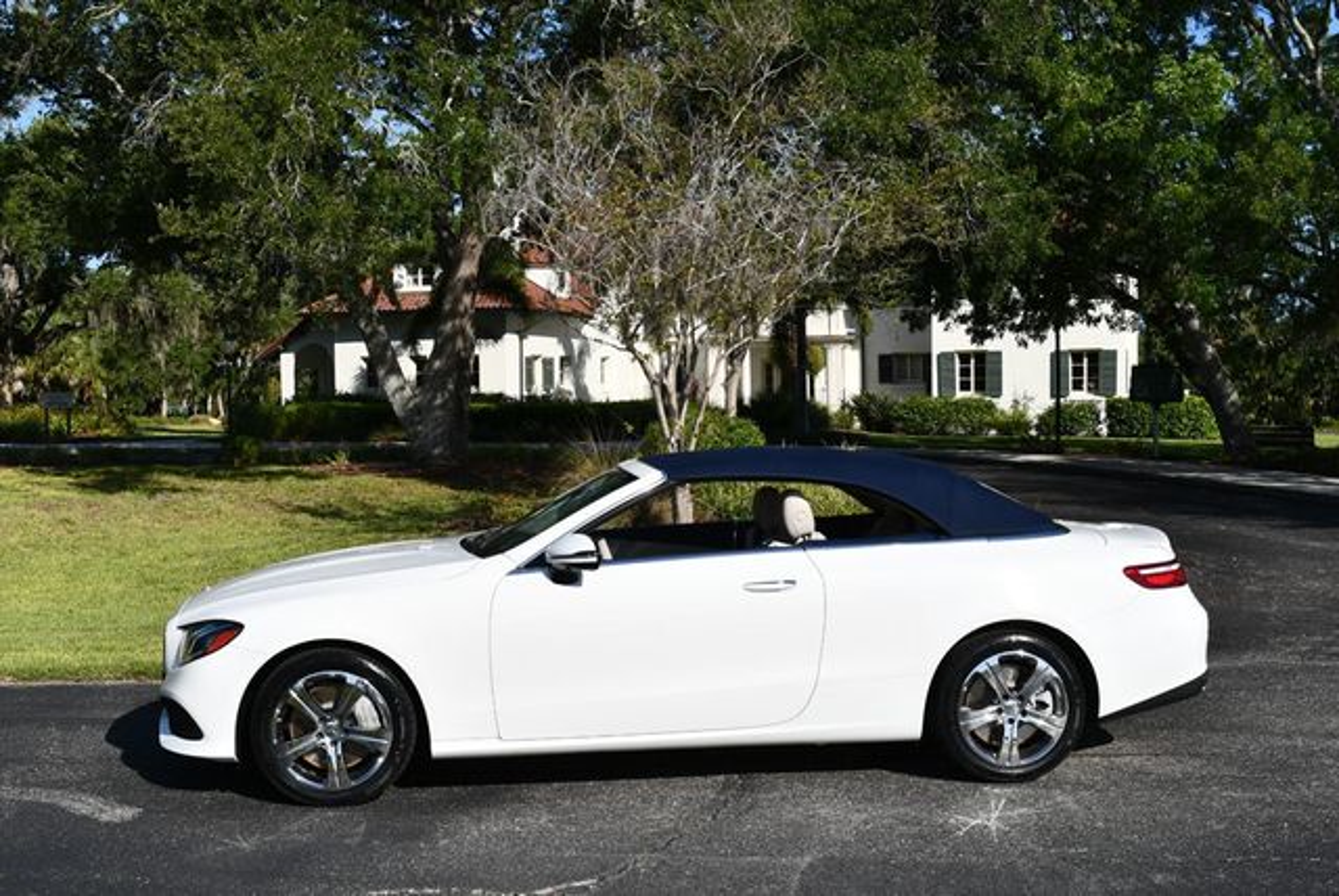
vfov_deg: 33.5
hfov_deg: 48.4
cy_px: 448
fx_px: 1489
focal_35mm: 40
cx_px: 670
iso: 100
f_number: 9
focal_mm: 20
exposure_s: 1/320
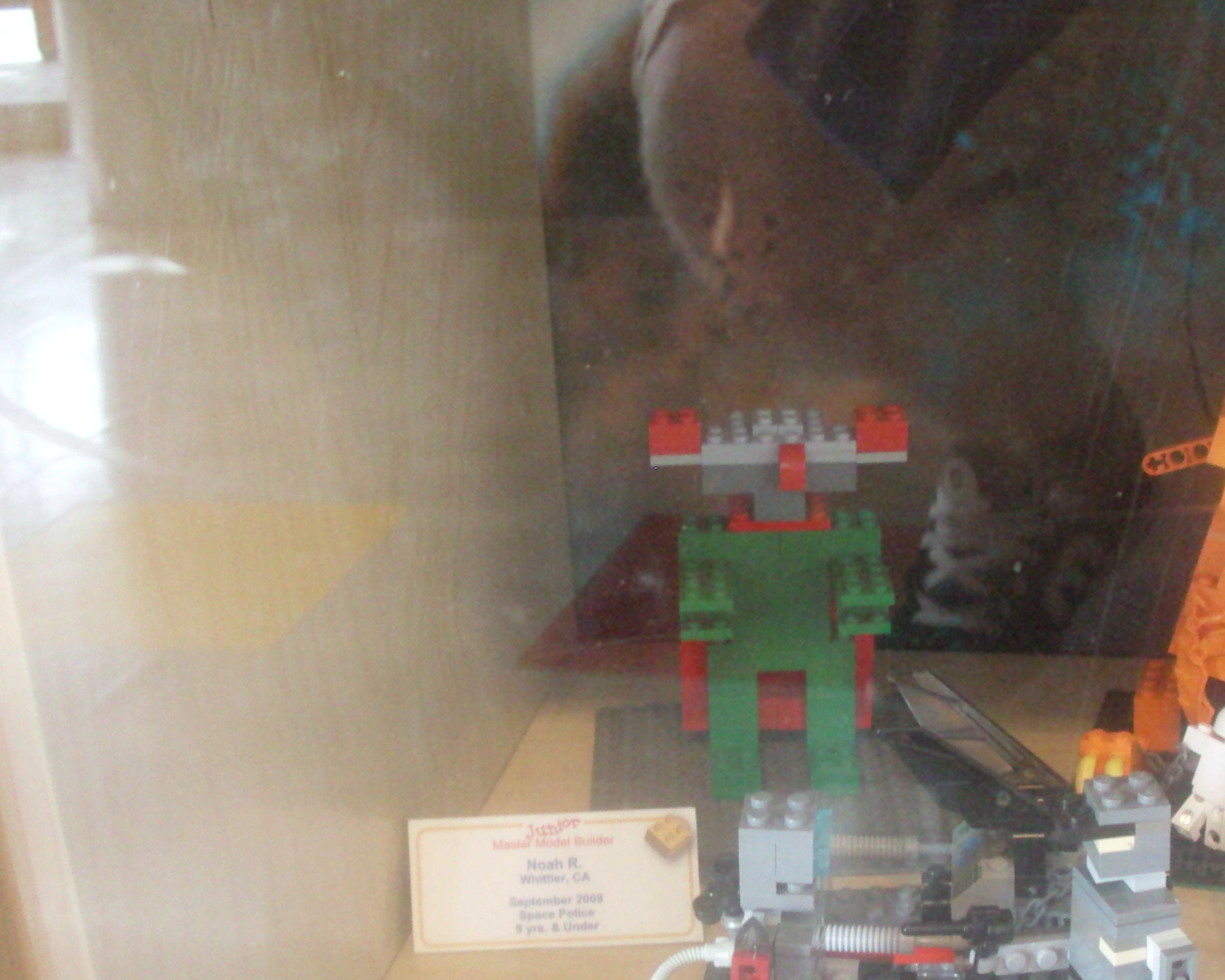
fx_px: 2067
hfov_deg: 32.8
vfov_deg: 26.6
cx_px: 806
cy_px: 642
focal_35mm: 57
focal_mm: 6.3
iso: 730
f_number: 3.1
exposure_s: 1/60
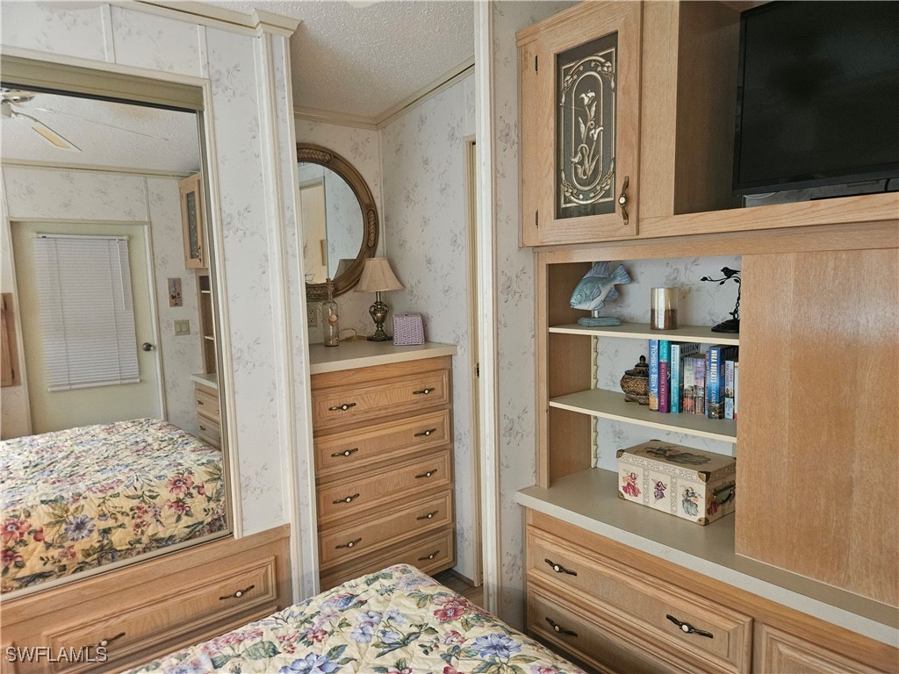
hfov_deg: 73.9
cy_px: 337
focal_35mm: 23
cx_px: 450
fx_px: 597
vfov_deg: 58.9
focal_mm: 5.4
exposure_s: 1/40
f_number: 1.8
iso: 500
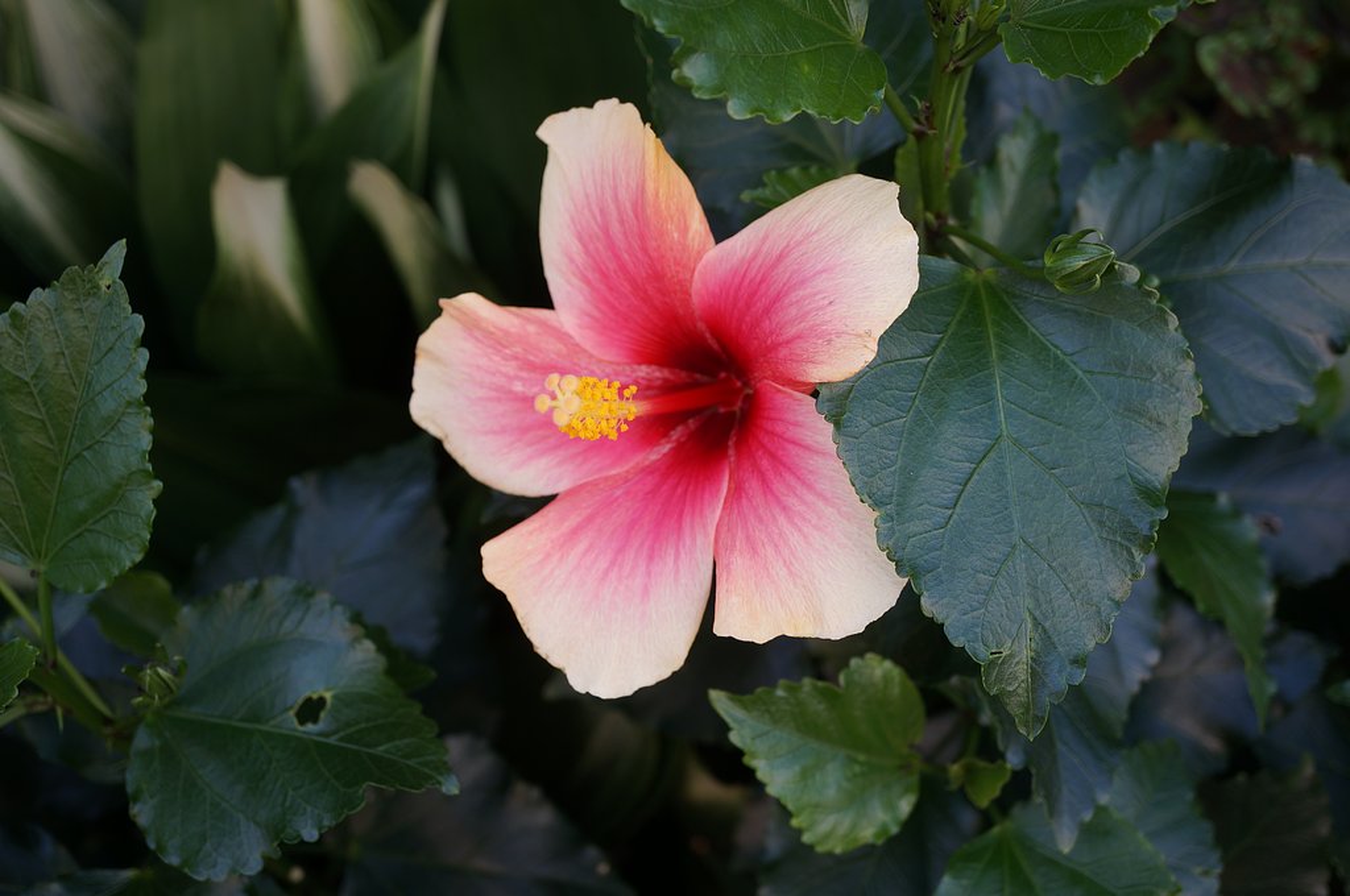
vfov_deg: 29.8
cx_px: 675
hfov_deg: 43.7
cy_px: 448
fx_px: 1685
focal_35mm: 45
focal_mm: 30
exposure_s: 1/80
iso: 100
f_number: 4.5
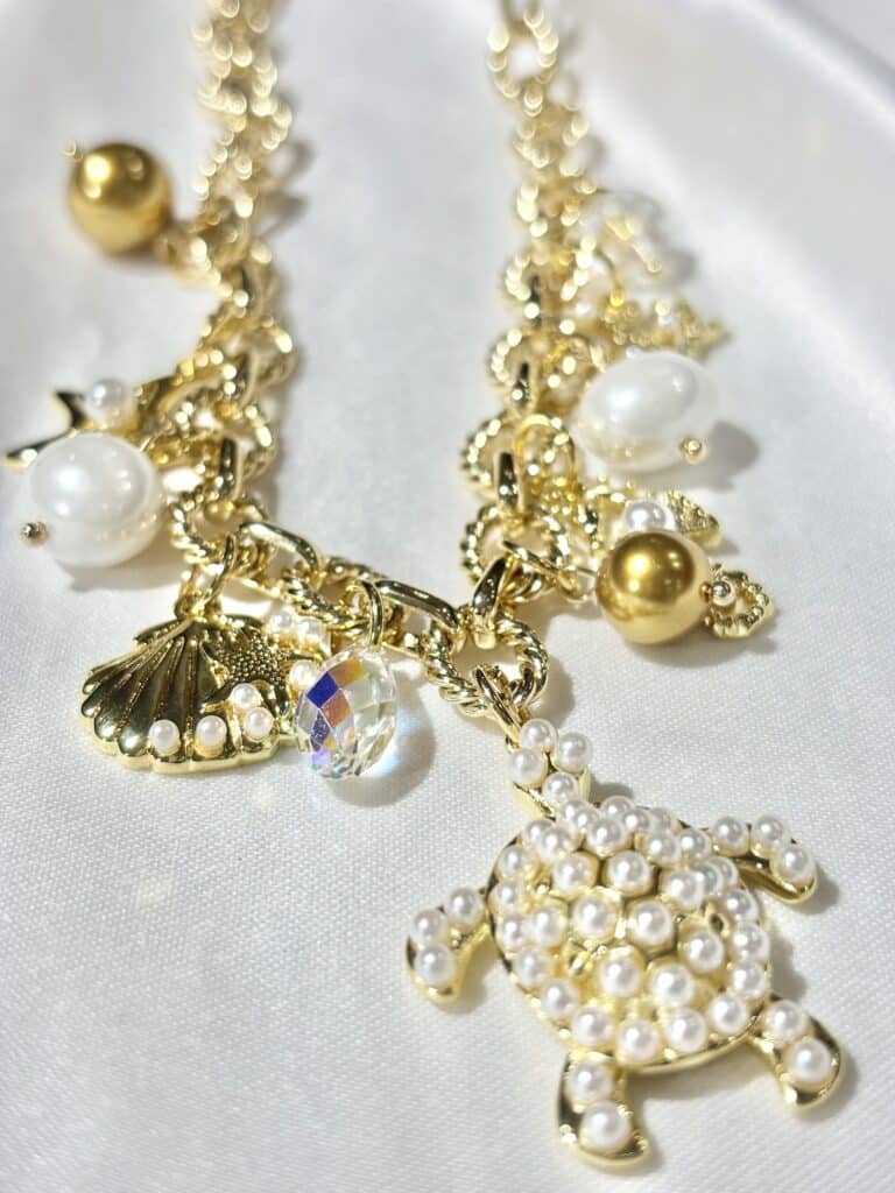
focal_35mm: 52
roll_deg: +8.2
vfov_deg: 36.8
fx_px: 1793
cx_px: 448
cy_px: 596
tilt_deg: -41.7
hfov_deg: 28.0
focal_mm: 5.96
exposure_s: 1/307
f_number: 1.6
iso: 32
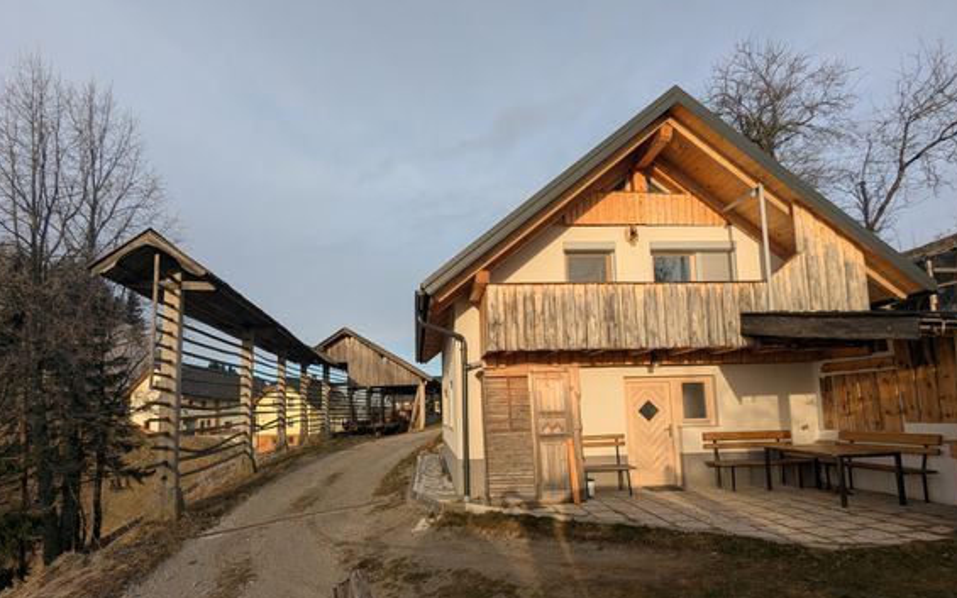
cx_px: 459
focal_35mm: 18
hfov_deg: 91.0
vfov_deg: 64.2
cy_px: 366
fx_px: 469
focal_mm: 2.35
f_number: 2.2
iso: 49
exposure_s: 1/678
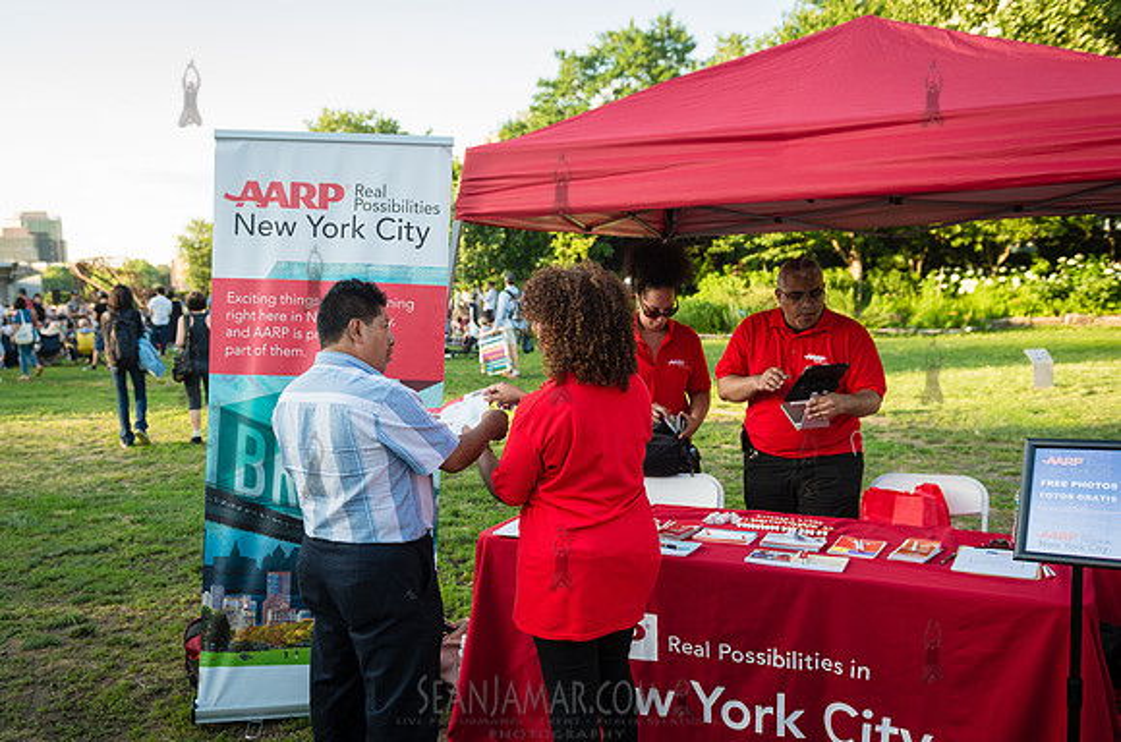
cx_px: 491
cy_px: 421
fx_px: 1016
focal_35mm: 33
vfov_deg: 40.0
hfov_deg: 57.6
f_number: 3.5
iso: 500
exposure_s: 1/640
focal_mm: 29
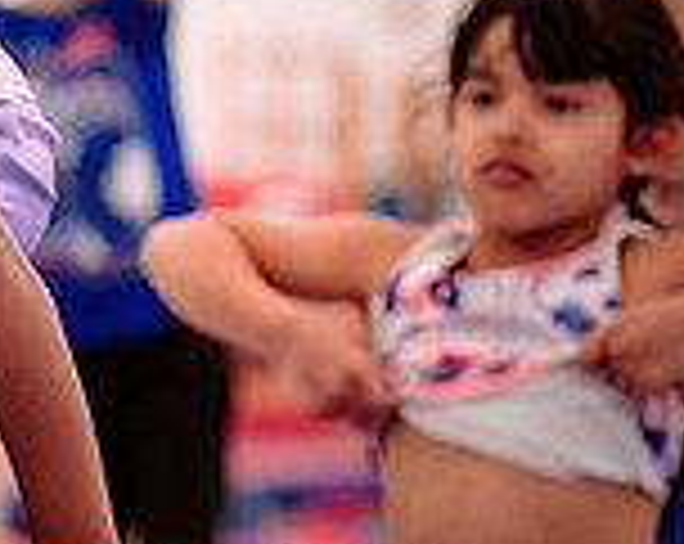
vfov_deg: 4.6
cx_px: 16
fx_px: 6769
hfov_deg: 5.8
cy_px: 323
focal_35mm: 335
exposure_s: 1/400
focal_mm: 85
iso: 1600
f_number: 2.8
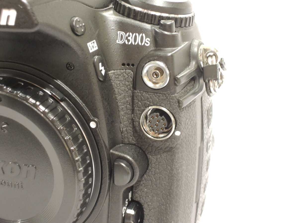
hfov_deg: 23.0
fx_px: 732
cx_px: 149
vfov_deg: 17.4
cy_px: 112
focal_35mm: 85
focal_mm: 15.2
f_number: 5
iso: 800
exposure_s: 1/25
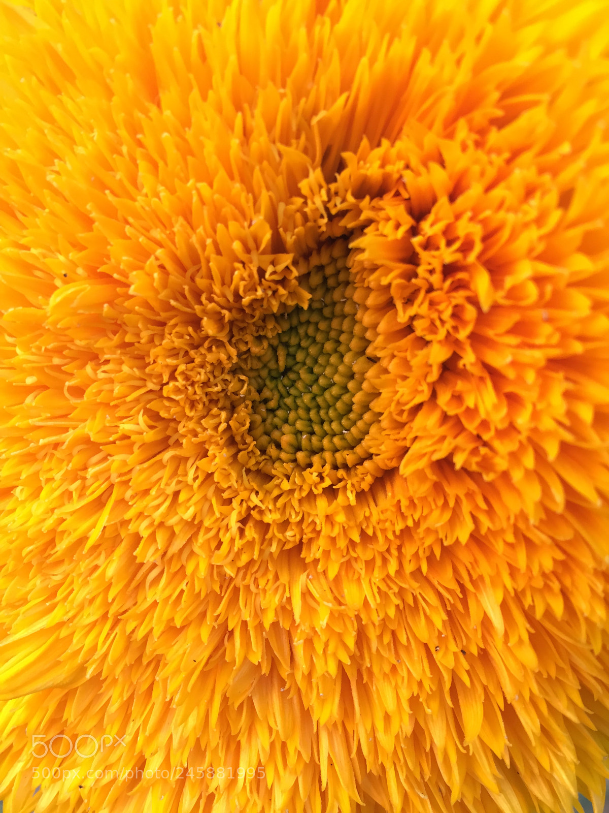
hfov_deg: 48.2
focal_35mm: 29
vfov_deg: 61.7
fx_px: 680
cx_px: 304
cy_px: 406
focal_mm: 4.15
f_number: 2.2
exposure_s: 1/33
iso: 40
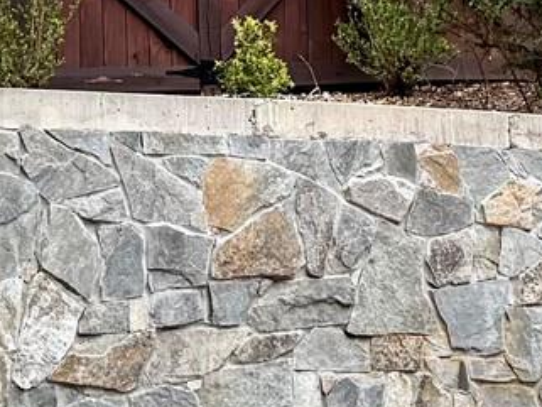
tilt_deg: +16.6
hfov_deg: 12.9
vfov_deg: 9.2
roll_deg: +1.4
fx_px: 2396
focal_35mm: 153
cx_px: 187
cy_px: -382
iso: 100
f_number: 1.78
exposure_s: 1/470
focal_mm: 6.76
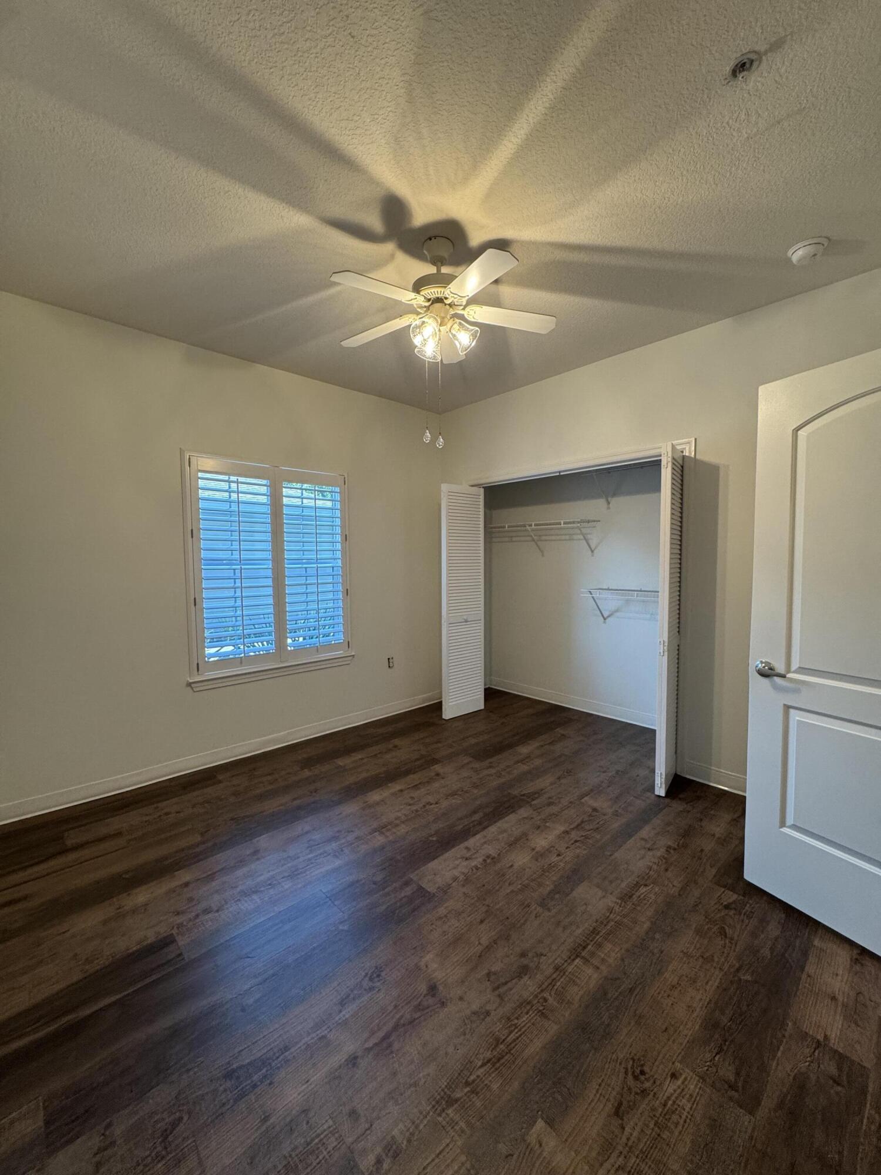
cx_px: 440
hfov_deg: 85.7
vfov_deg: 102.1
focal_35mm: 14
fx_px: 475
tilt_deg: -3.4
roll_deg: +0.3
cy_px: 588
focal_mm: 2.22
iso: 200
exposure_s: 1/120
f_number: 2.2
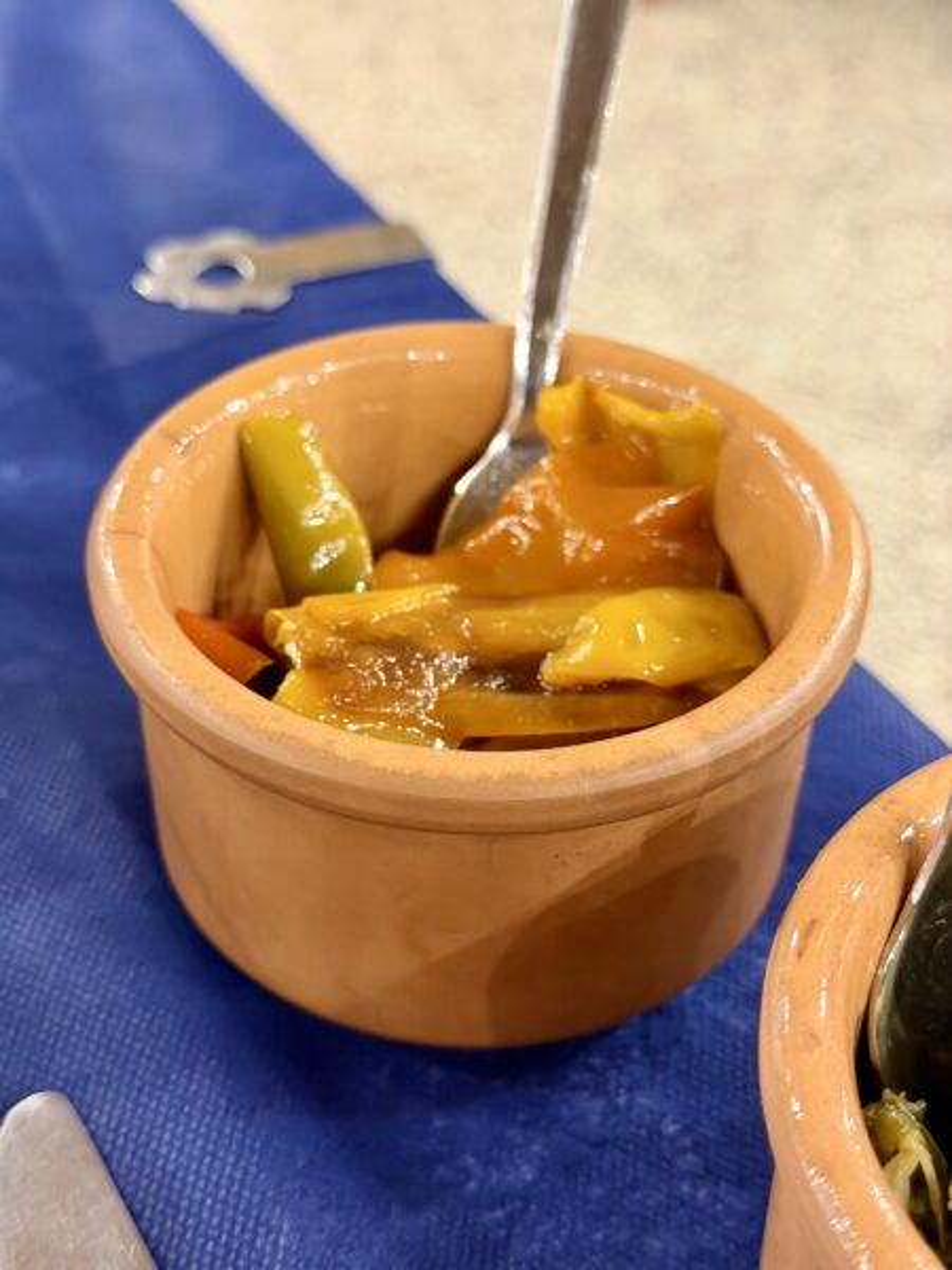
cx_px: 476
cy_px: 635
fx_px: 1760
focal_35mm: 48
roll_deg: -1.5
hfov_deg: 30.3
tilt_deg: -40.3
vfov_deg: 39.7
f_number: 1.78
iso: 640
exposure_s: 1/20
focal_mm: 6.76
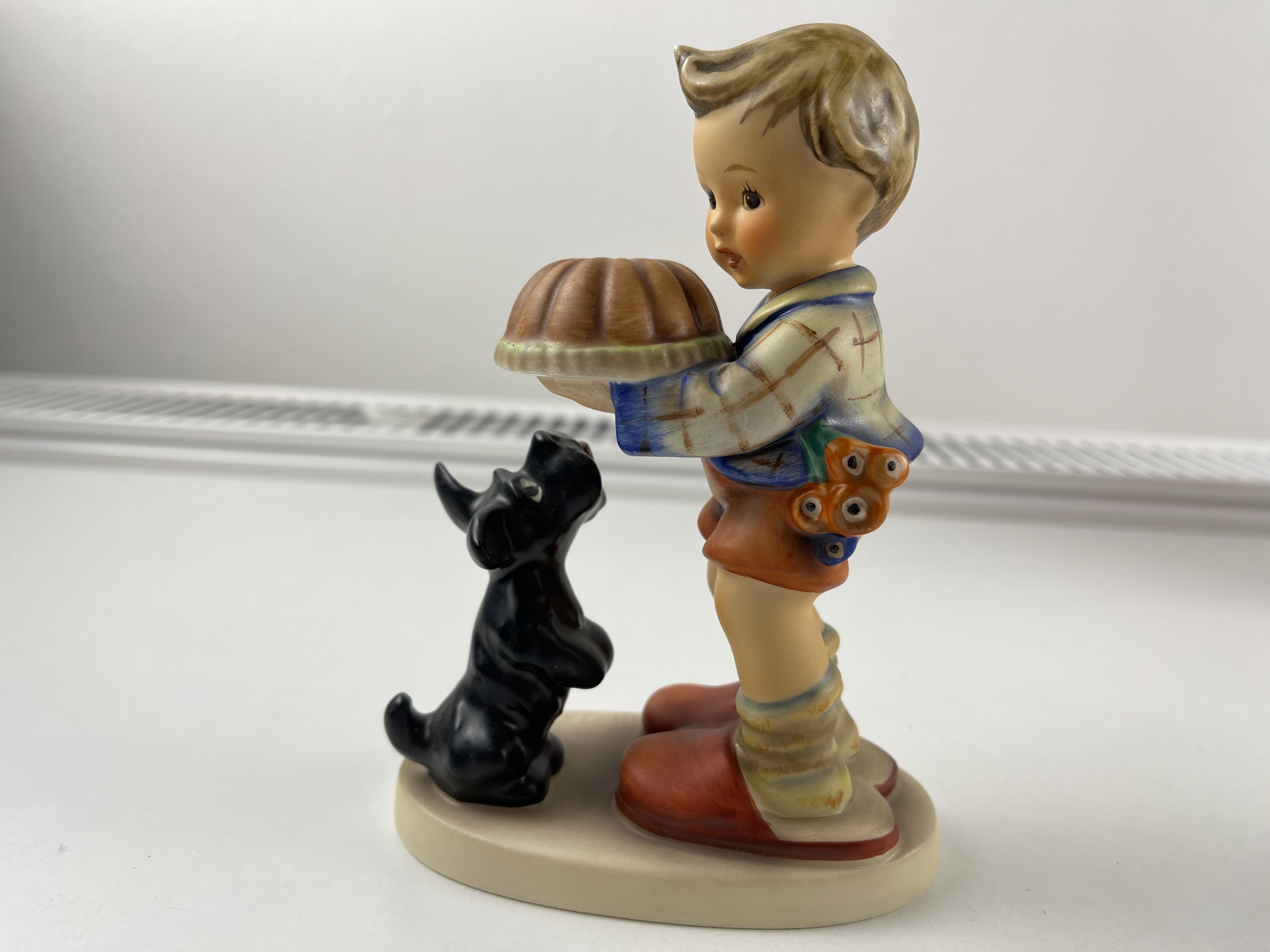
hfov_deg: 69.4
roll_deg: -3.3
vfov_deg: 54.9
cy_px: 476
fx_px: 917
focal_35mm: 25
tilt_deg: -14.0
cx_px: 635
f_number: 1.6
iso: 32
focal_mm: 5.1
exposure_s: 1/186
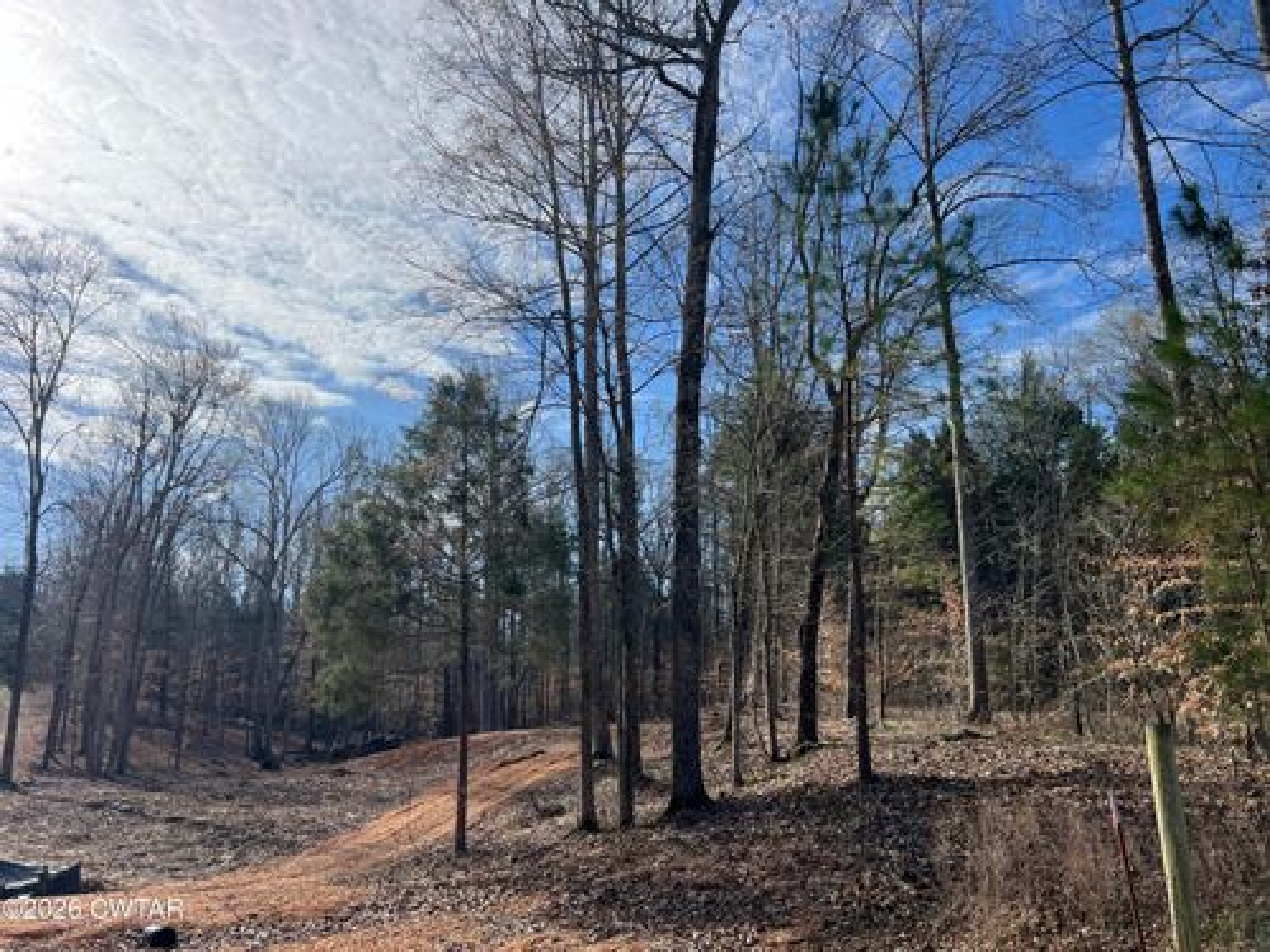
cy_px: 476
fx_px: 954
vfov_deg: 53.1
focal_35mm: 26
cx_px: 635
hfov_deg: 67.3
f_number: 1.5
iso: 50
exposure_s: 1/5076
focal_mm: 5.7
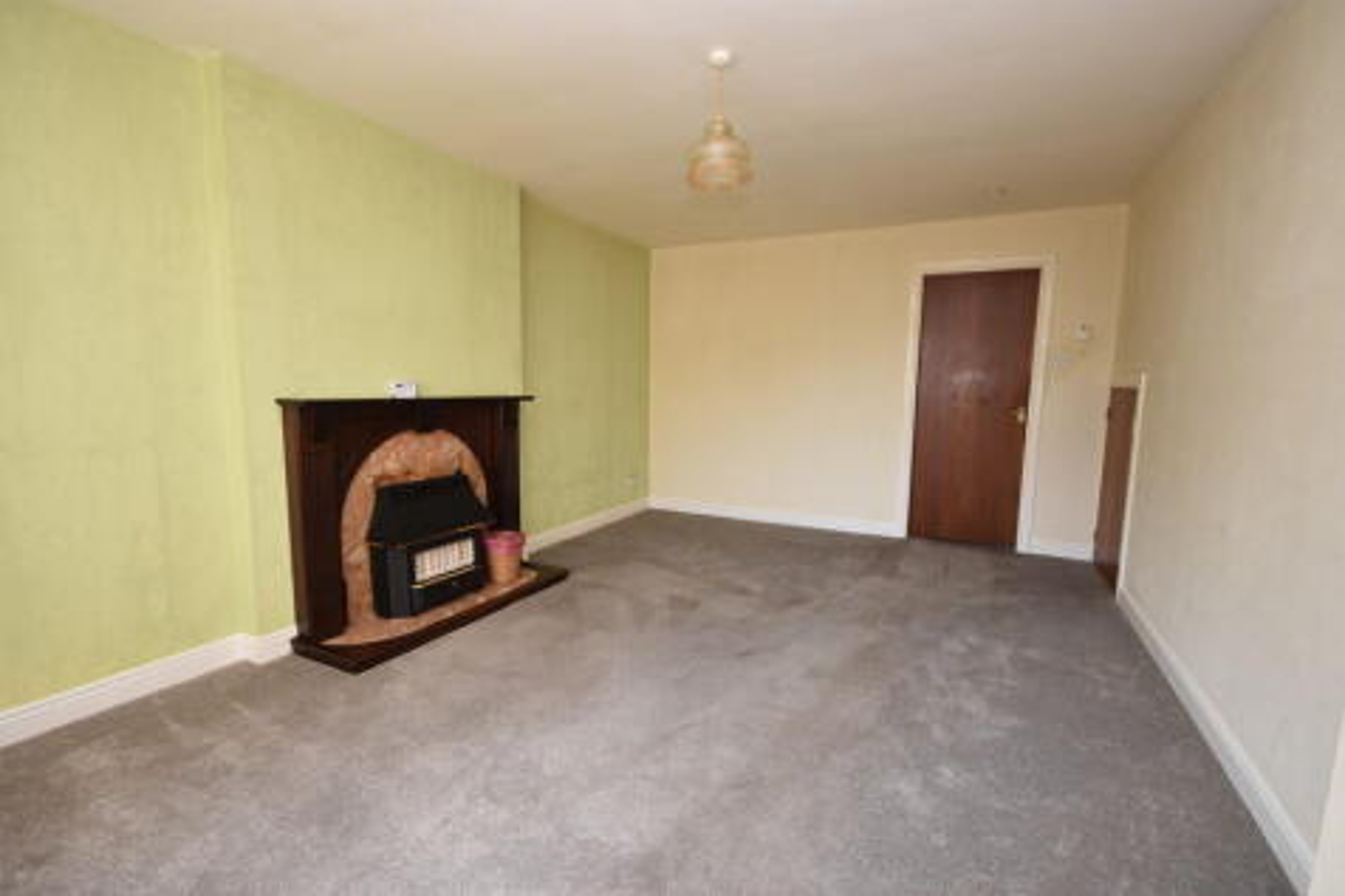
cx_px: 672
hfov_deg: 100.4
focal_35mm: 15
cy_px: 448
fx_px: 560
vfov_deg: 77.3
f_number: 4
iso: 200
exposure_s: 1/60
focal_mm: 10
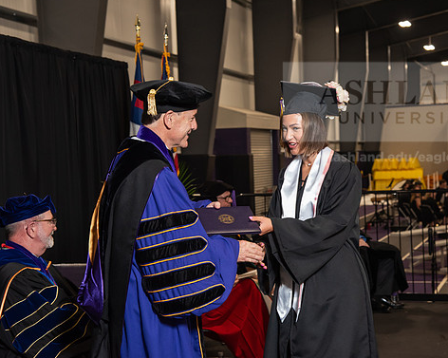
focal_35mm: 75
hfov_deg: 25.4
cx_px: 254
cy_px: 177
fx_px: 994
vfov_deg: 20.4
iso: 1600
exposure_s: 1/125
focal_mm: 65
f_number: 5.6
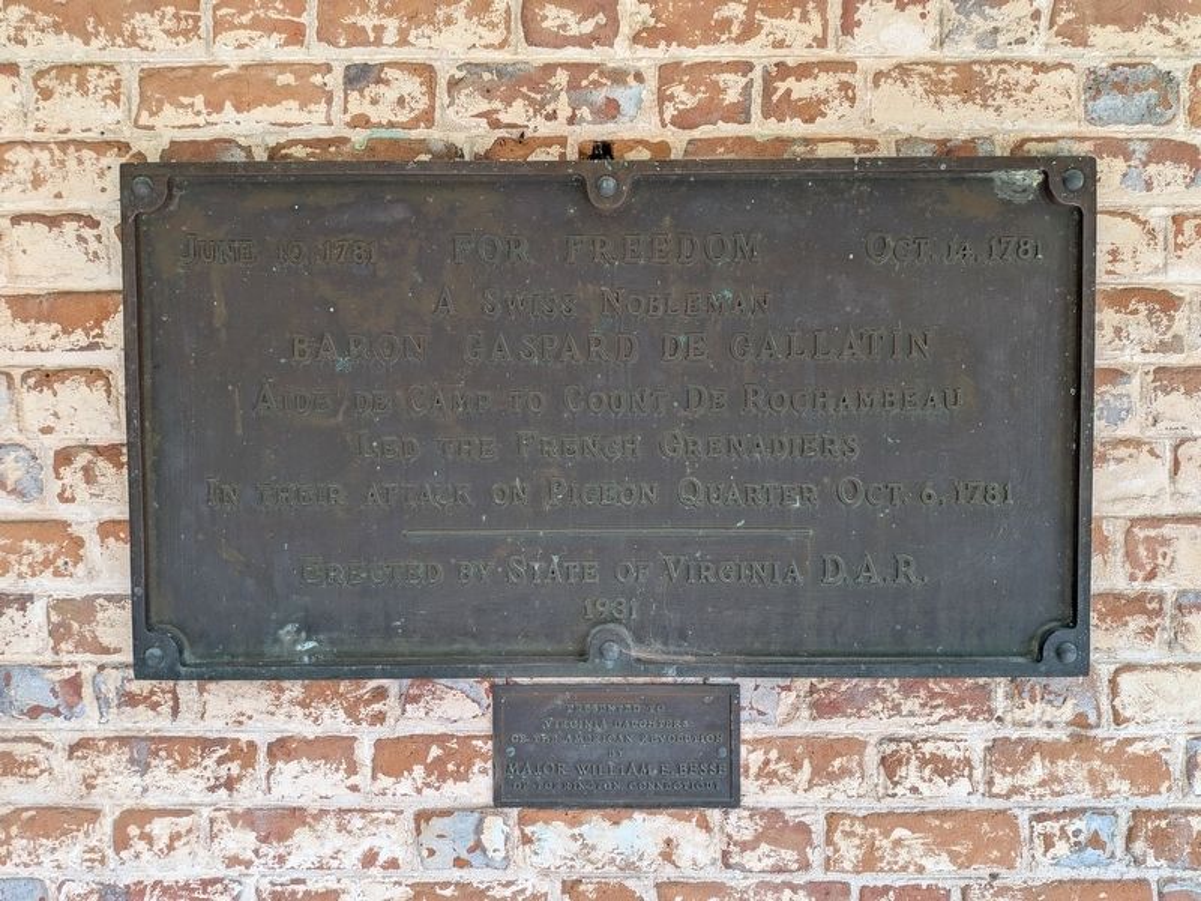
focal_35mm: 24
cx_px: 600
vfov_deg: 56.8
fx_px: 833
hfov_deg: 71.6
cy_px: 450
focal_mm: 4.53
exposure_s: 1/173
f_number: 1.7
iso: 27
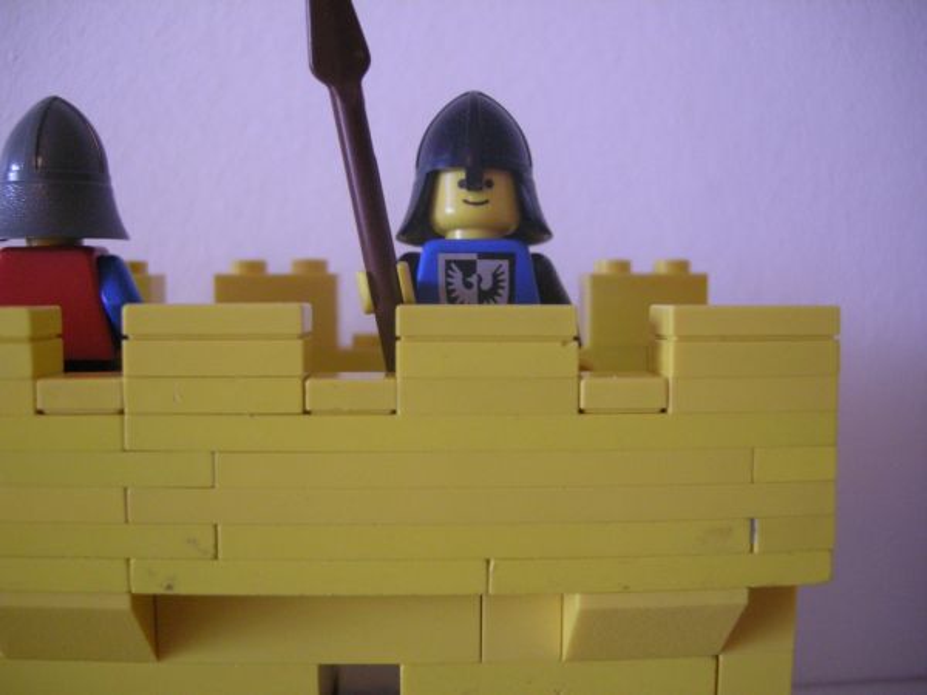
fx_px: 964
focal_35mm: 36
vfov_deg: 39.7
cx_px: 464
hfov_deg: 51.4
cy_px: 348
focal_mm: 7.5
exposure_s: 1/20.4
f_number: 2.7
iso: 400
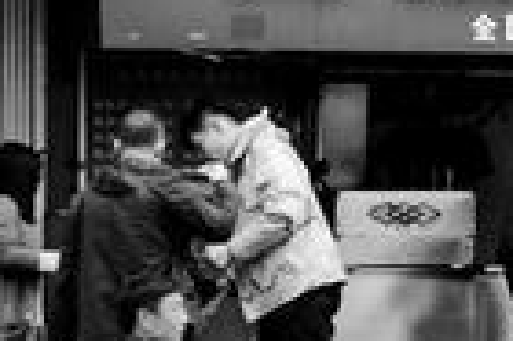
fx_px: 4028
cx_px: 700
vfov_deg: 4.8
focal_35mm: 283
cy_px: -29
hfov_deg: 7.2
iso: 200
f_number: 3.5
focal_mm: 62
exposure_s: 1/250
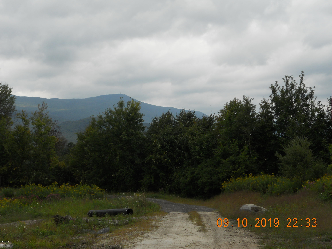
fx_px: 518
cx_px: 166
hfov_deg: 35.5
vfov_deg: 27.0
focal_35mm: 54
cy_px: 124
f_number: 4.8
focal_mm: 9.8
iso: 80
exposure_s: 1/320
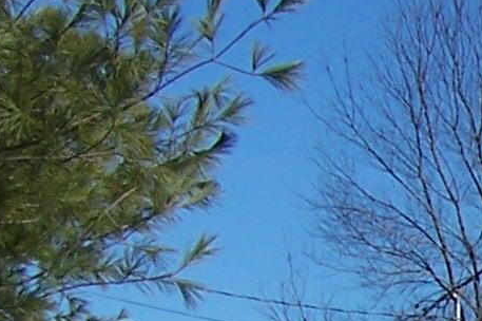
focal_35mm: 223
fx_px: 2983
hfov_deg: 8.7
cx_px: 1009
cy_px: 687
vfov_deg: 6.0
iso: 80
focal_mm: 6.3
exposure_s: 1/750
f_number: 4
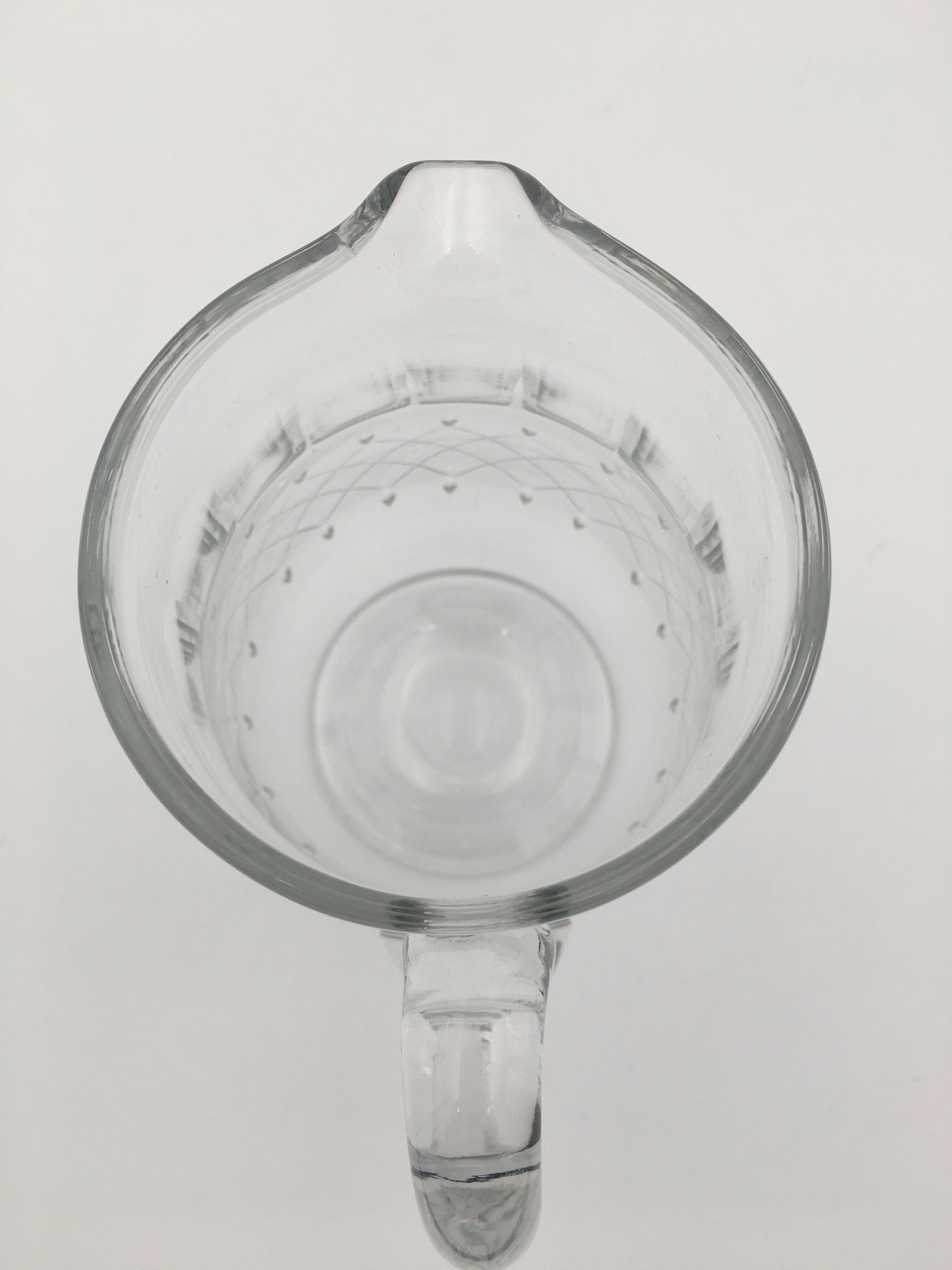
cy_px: 635
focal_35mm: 29
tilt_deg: -78.7
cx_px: 476
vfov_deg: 61.7
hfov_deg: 48.2
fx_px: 1063
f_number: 2.2
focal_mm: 4.15
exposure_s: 1/114
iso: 25
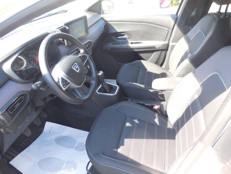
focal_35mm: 25
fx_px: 167
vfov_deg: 54.9
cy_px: 87
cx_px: 116
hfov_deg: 69.4
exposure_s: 1/60
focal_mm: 4.5
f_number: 3.1
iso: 125
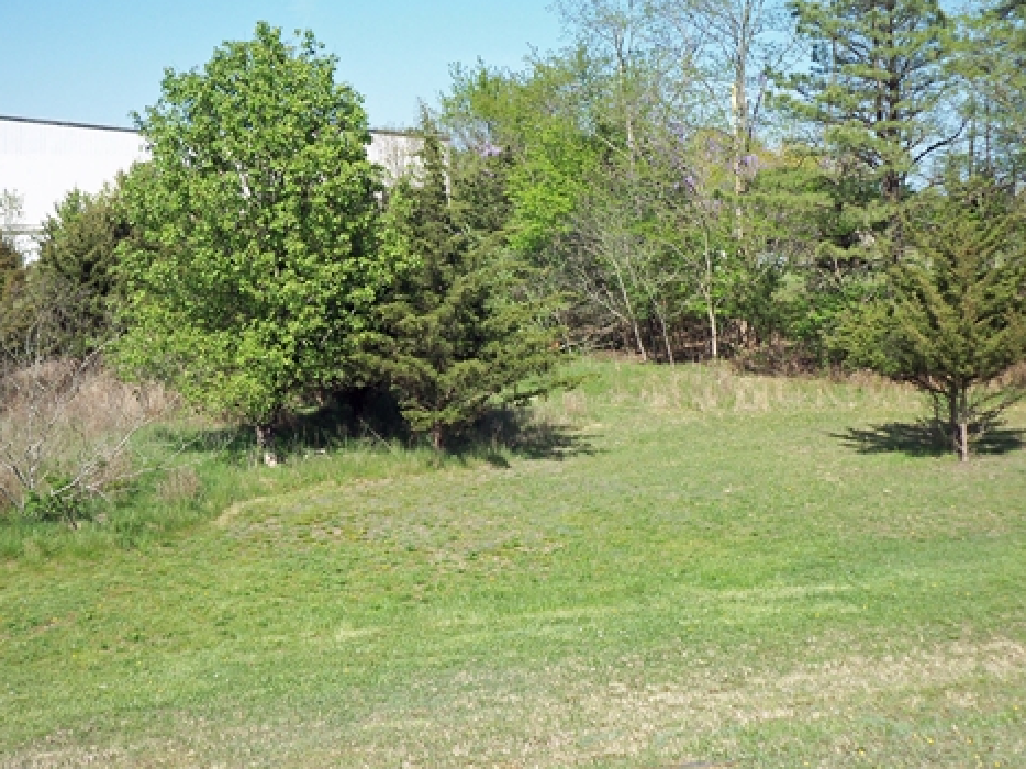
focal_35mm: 46
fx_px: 1363
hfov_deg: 41.2
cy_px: 281
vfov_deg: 31.3
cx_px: 490
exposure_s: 1/640
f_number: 2.9
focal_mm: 5.7
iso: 80
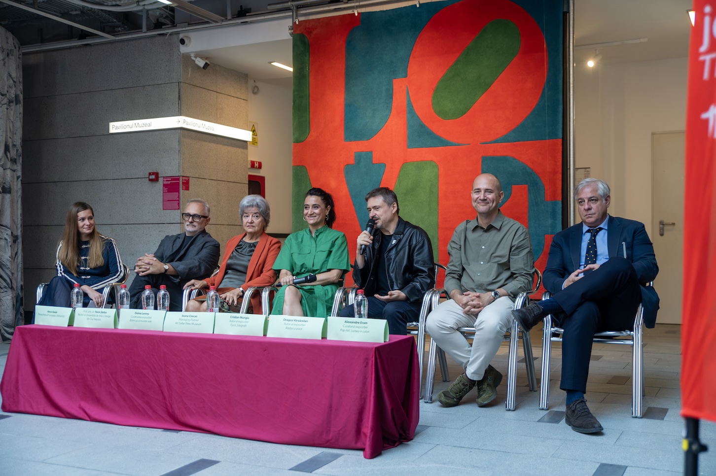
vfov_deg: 31.8
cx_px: 358
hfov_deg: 46.4
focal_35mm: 42
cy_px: 238
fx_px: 835
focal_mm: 42
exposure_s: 1/1000
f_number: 2.8
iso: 2500
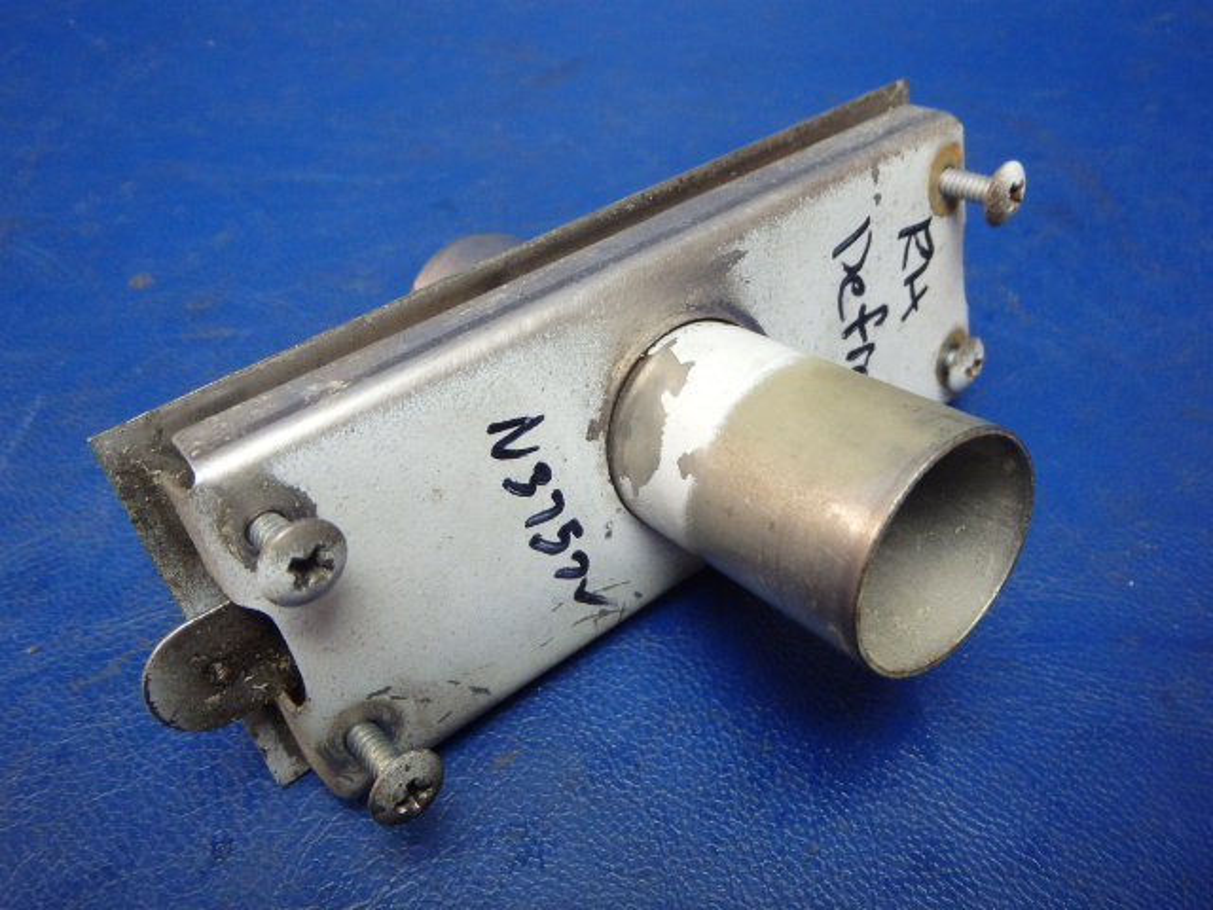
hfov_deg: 63.4
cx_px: 606
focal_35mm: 28
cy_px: 455
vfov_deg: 49.7
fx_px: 981
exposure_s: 1/30
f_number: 3.9
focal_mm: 5
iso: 400
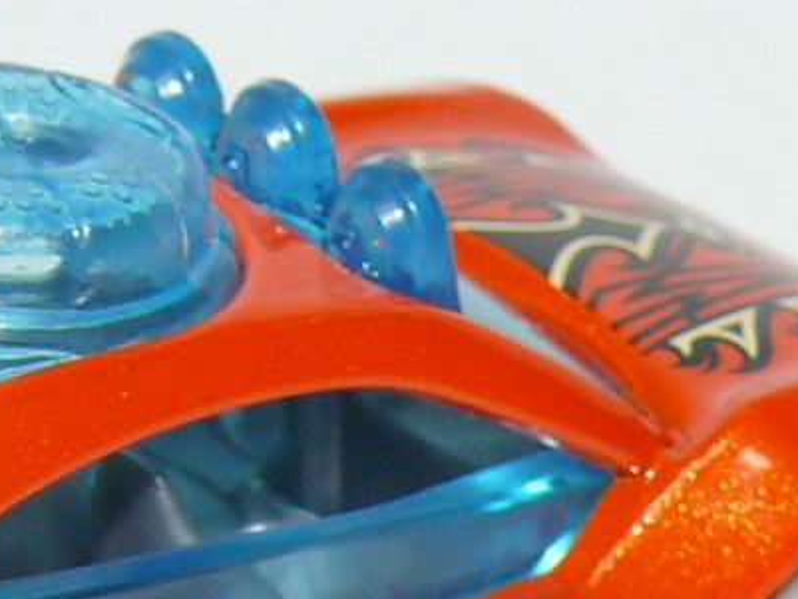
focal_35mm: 411
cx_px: 12
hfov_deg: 4.8
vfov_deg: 3.6
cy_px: 679
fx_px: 9478
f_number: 4
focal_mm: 13.4
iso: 100
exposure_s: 1/30
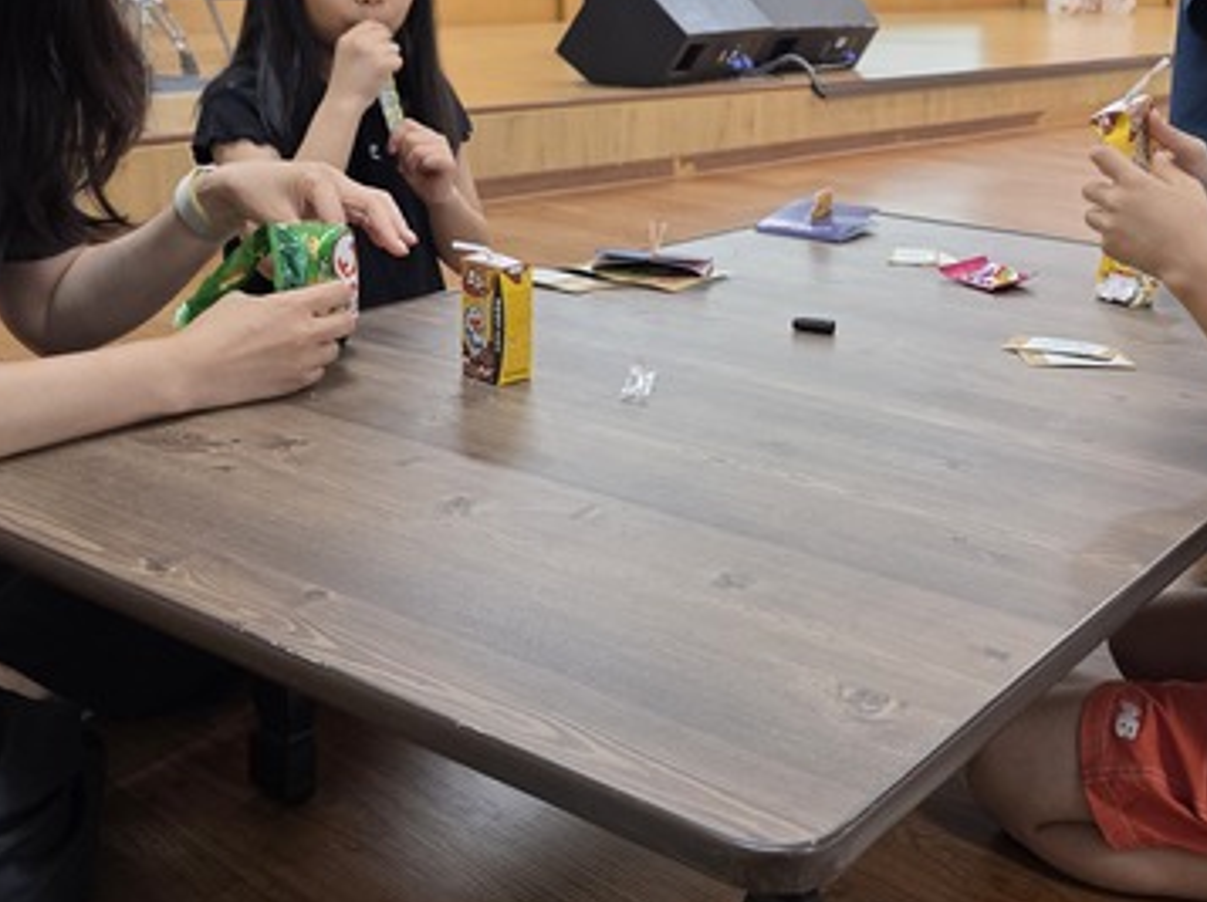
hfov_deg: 43.3
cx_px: 803
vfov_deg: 32.4
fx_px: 1498
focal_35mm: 43
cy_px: 155
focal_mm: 6.3
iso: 200
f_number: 1.7
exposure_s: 1/120
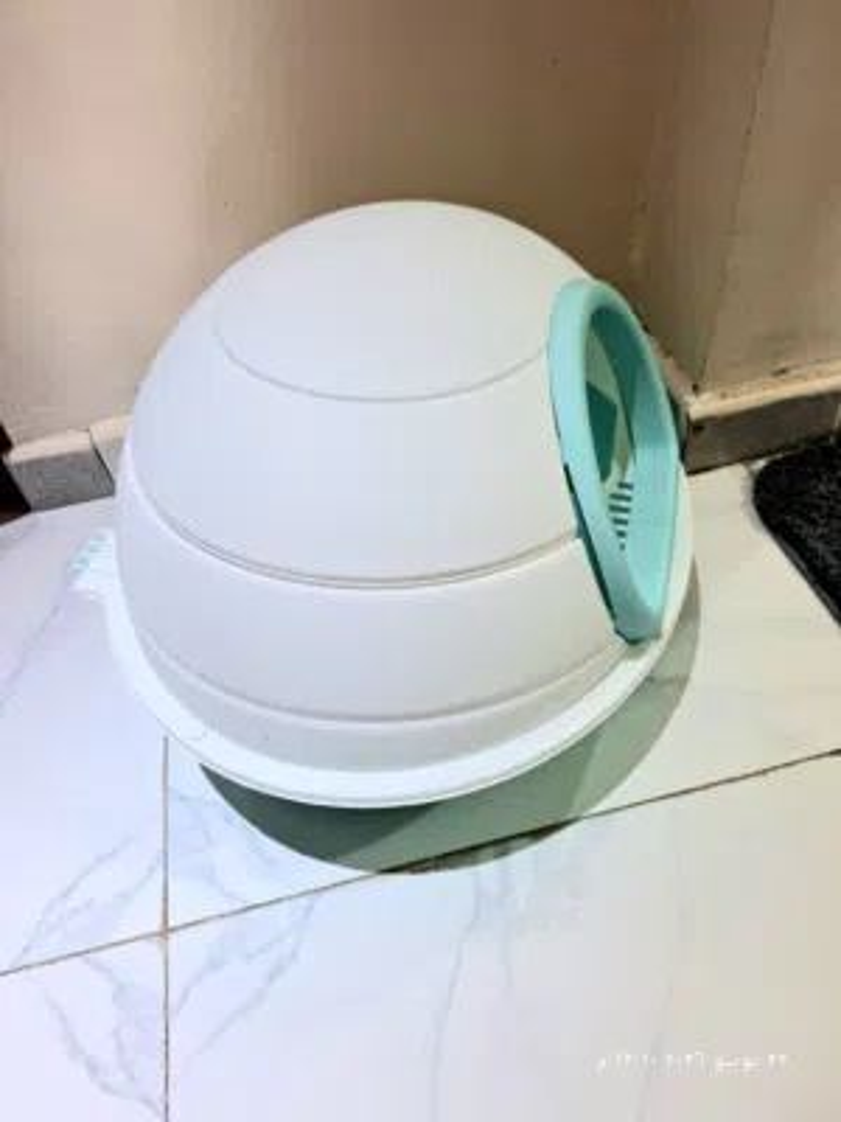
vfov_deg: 73.9
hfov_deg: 58.9
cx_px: 420
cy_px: 561
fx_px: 745
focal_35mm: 23
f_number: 1.8
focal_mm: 5.54
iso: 160
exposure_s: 1/50
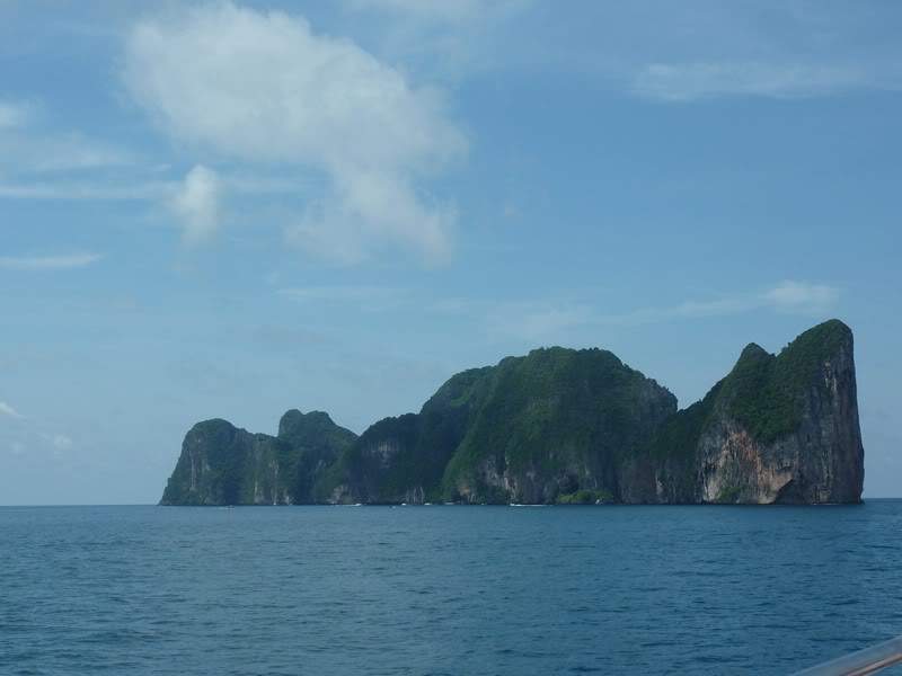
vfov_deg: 25.2
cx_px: 451
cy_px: 338
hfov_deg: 33.2
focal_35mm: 58
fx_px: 1511
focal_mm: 7.9
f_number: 5.6
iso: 80
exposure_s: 1/640
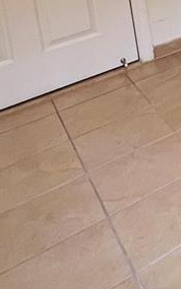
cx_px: 427
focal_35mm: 58
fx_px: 458
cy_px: -130
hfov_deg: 14.8
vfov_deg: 26.7
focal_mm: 1.57
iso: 80
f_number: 1.8
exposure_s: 1/120
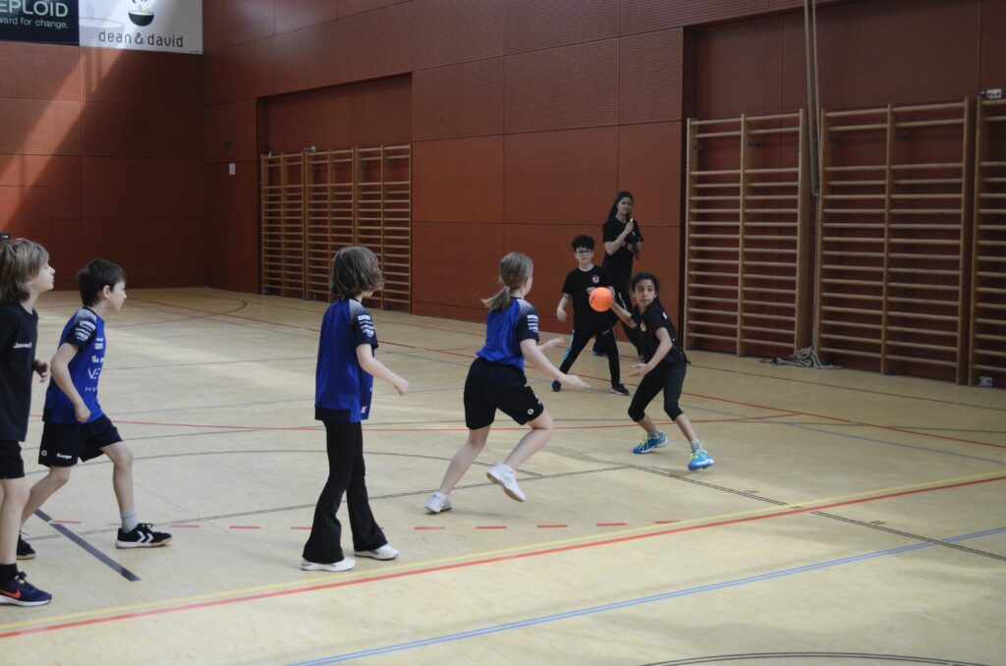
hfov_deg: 43.7
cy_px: 333
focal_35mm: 45
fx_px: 1255
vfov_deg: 29.7
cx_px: 503
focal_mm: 30
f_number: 4.5
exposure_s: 1/500
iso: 900
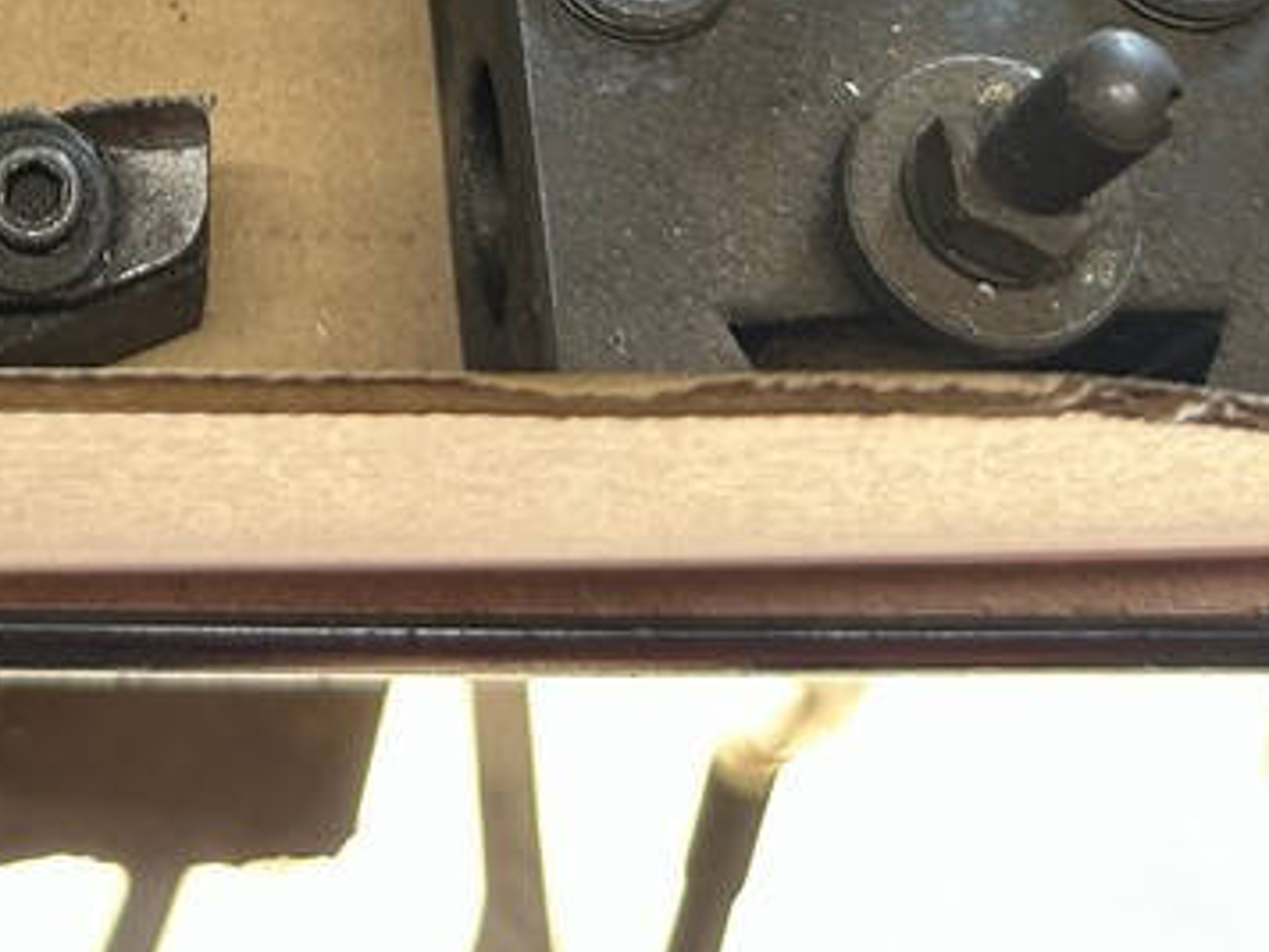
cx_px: 61
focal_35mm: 69
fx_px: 2529
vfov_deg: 19.2
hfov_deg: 26.9
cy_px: -378
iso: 250
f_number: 1.78
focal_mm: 6.86
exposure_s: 1/67
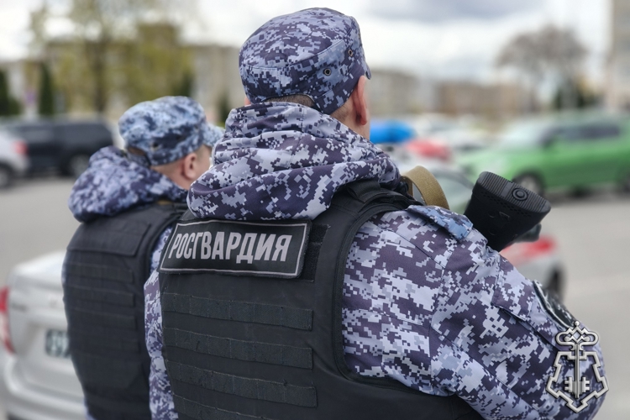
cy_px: 210
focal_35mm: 47
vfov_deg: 28.6
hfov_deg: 41.9
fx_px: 822
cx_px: 315
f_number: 4.5
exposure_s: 1/1003
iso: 100
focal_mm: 7.1
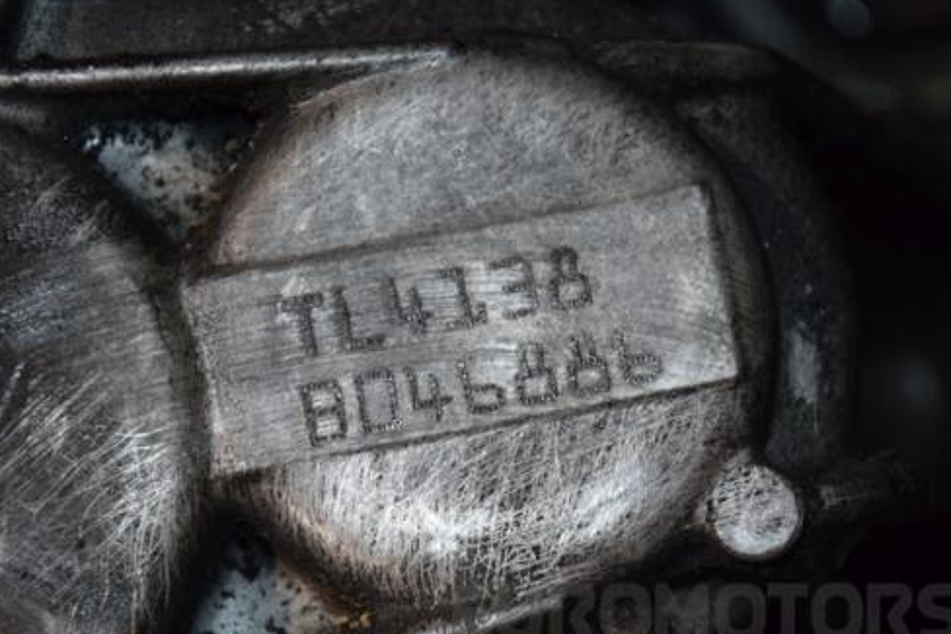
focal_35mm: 194
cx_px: 415
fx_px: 5113
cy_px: 353
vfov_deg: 7.1
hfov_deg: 10.6
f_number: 5.6
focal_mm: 105
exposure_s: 1/60
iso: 800
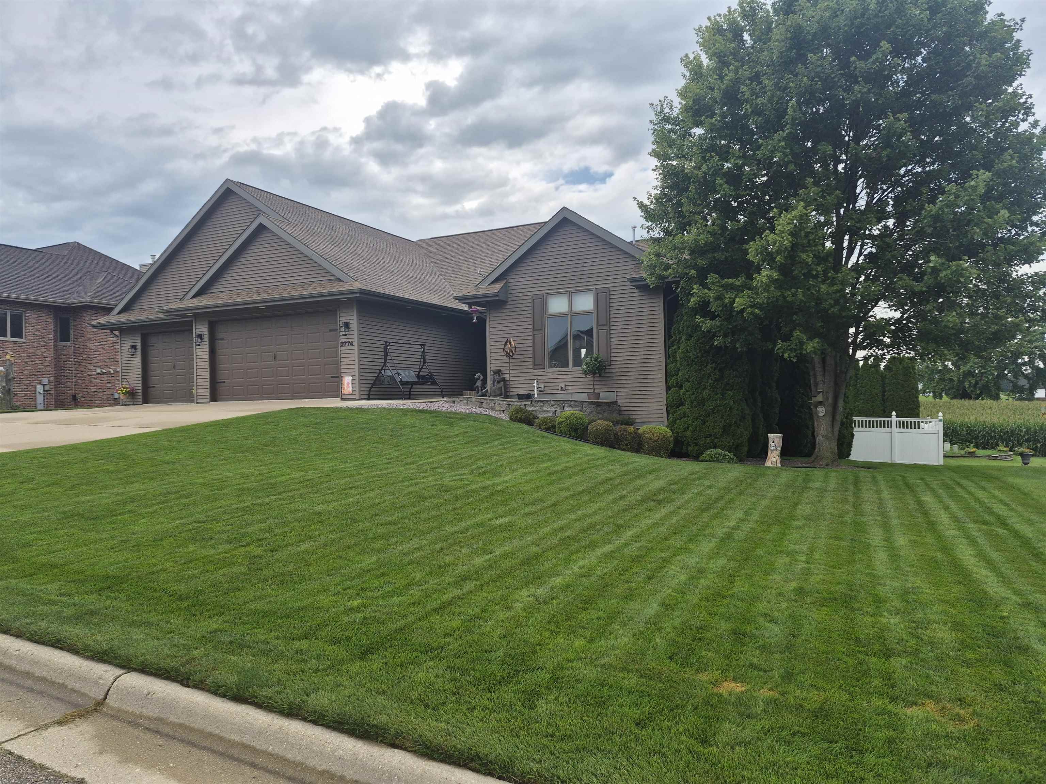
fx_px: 695
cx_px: 523
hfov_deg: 73.9
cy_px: 392
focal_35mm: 23
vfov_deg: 58.9
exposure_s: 1/3544
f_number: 1.8
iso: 80
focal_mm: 5.4
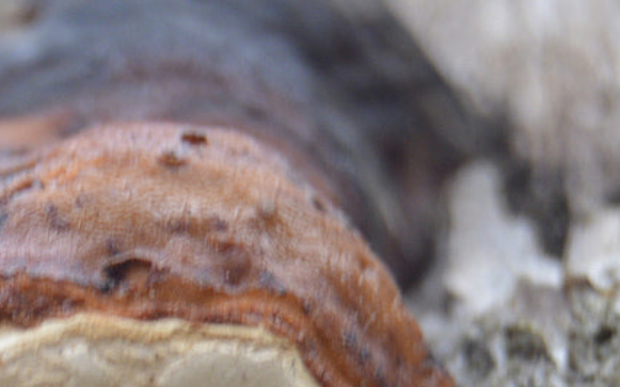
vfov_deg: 4.1
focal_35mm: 316
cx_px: 41
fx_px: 5337
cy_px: 620
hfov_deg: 6.6
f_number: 5.6
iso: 400
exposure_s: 1/80
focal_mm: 55
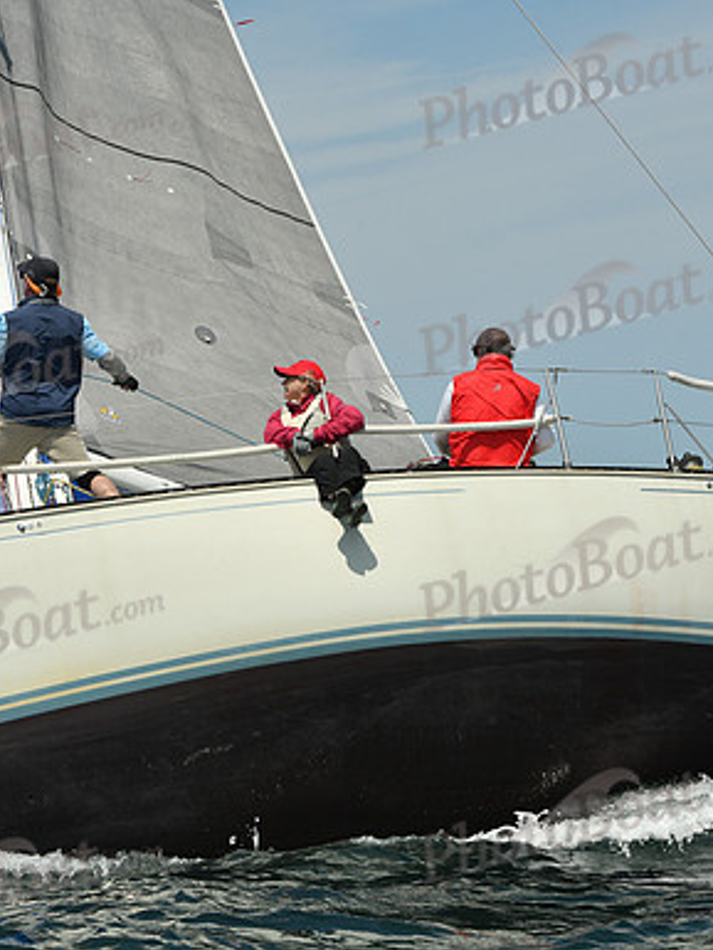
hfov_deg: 12.8
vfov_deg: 17.0
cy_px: 475
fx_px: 3184
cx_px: 294
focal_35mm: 116
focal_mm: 80
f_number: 11
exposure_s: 1/1000
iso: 320
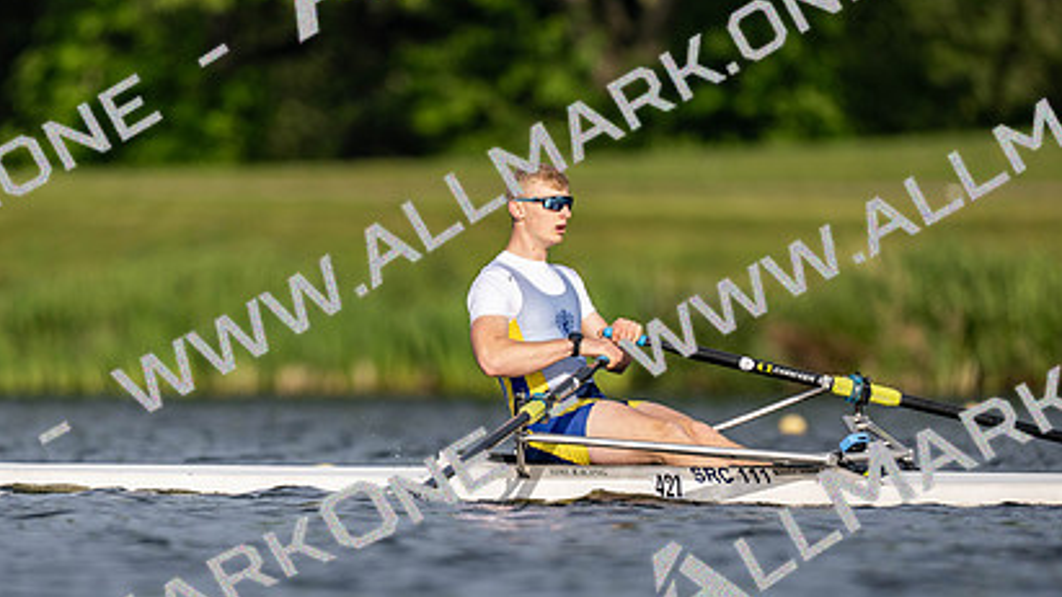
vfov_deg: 1.4
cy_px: 420
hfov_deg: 2.4
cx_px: 432
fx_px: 24973
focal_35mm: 887
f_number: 4
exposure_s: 1/2500
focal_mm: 600
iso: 200
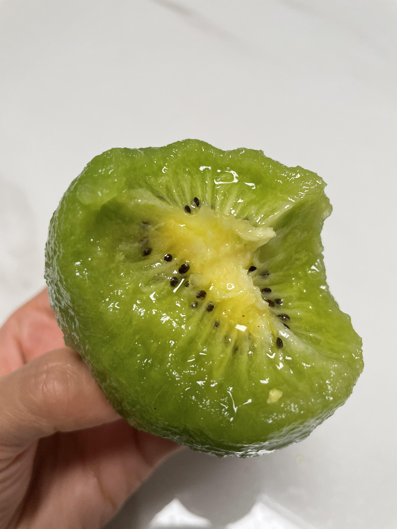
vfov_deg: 67.3
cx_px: 198
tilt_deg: -55.2
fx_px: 398
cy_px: 264
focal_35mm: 26
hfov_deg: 53.1
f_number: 1.6
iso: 125
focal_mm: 4.2
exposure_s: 1/100
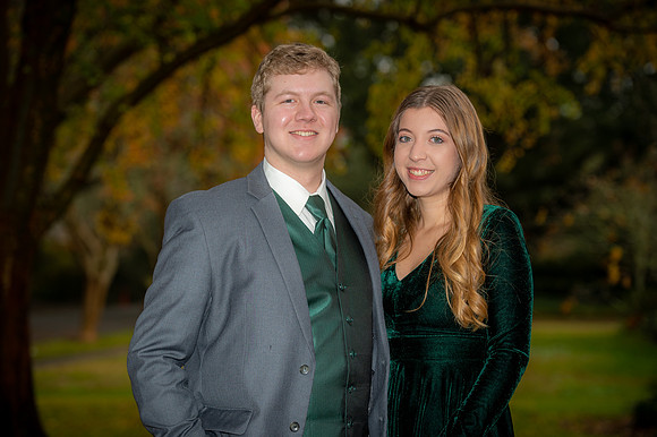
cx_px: 328
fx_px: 1860
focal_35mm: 102
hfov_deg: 20.0
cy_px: 218
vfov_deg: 13.4
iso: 125
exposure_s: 1/200
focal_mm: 102
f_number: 4
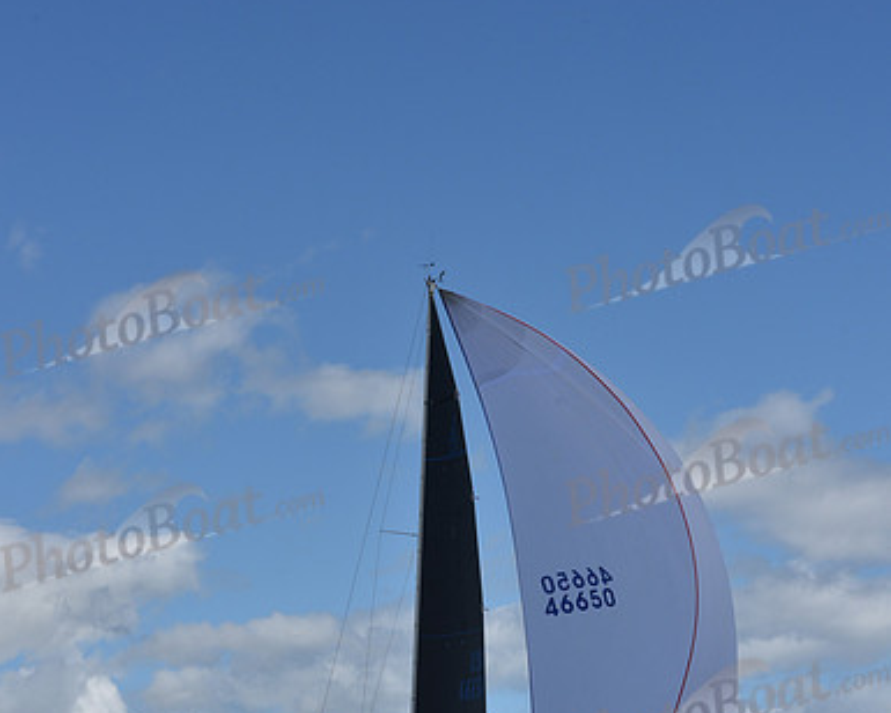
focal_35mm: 99
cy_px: 620
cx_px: 446
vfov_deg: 15.4
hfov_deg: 19.4
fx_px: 2611
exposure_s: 1/800
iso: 250
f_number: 11
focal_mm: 70
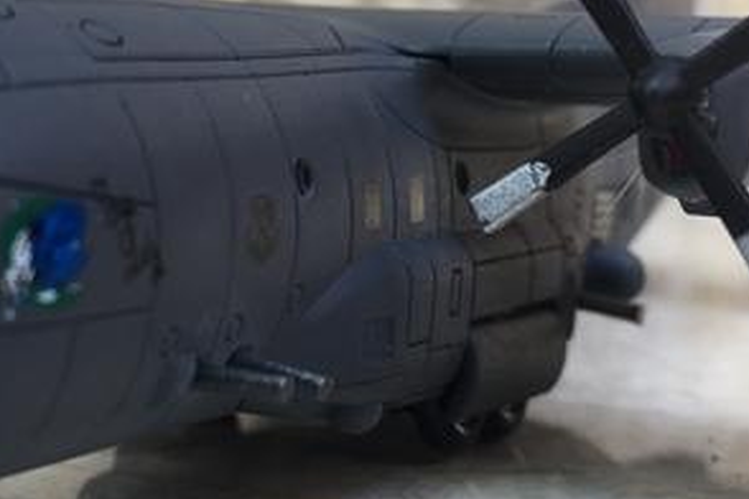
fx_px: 1706
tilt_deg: -4.0
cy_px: 107
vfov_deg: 16.5
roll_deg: -2.7
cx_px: 219
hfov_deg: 24.6
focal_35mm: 82
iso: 32
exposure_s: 1/50
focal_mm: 4.15
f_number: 2.2
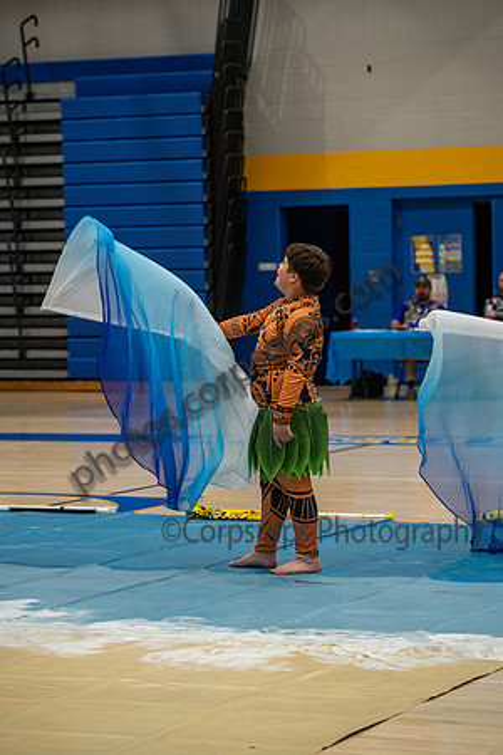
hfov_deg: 11.4
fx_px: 2515
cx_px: 252
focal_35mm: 120
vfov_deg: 17.1
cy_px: 378
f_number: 4
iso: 2800
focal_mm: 120
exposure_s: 1/500
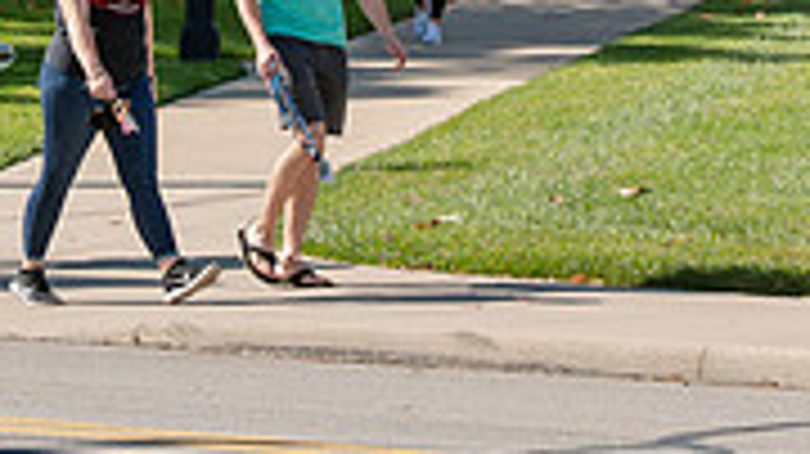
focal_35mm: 291
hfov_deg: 7.4
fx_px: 6246
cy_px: -330
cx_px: 198
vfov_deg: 4.1
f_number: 7.1
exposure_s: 1/500
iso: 250
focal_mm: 86
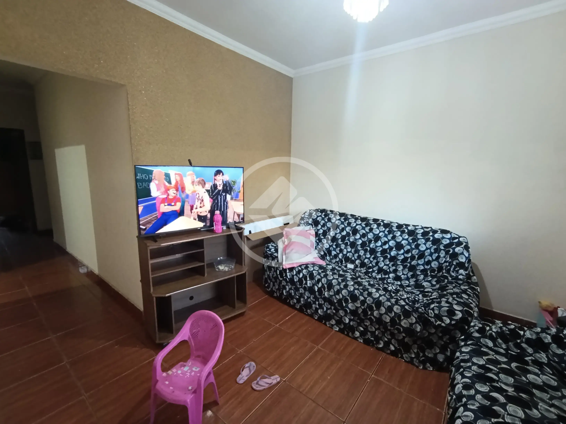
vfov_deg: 78.1
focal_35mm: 16
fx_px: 262
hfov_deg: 94.5
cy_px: 212
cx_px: 283
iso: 800
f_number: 2.2
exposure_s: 1/24
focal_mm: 1.65
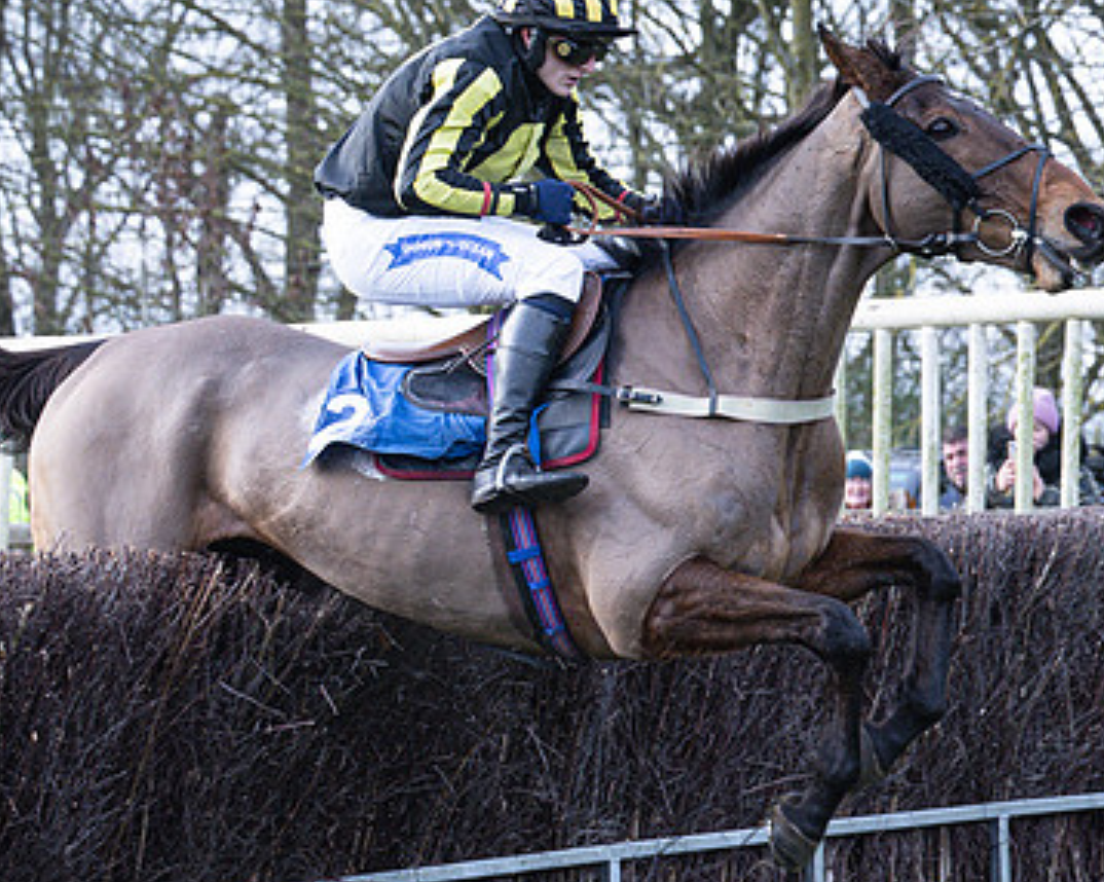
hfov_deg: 10.4
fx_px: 6041
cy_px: 416
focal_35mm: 185
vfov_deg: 8.3
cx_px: 840
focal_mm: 70
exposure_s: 1/1000
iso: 800
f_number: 4
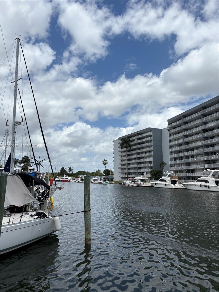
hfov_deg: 53.1
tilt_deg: +9.3
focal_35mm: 26
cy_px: 146
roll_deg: -0.3
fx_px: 219
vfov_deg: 67.3
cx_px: 110
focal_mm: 5.96
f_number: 1.6
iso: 50
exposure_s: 1/7813
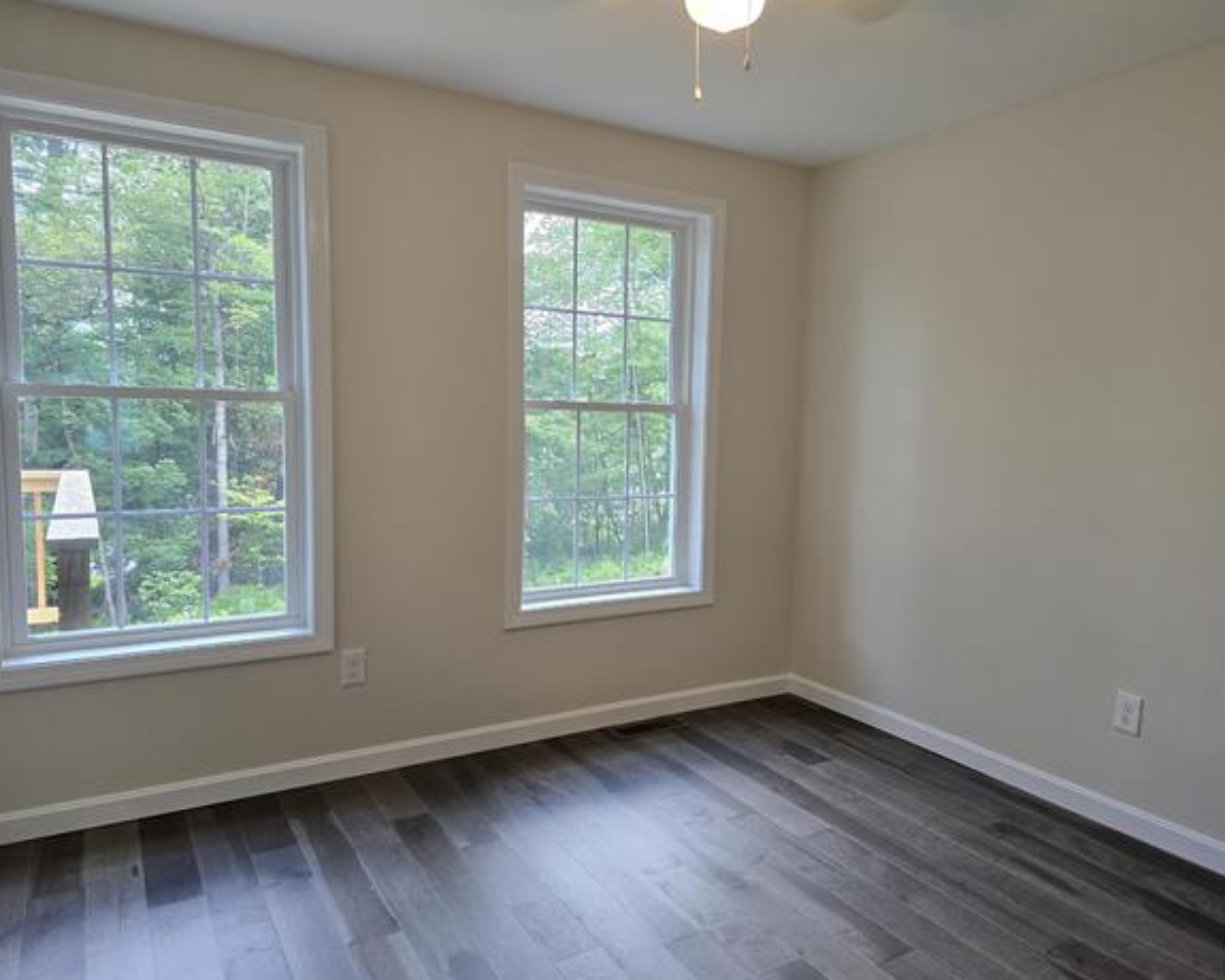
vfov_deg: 56.8
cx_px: 658
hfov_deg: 68.0
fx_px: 906
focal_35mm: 25
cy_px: 490
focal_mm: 6.3
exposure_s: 1/180
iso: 200
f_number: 1.7
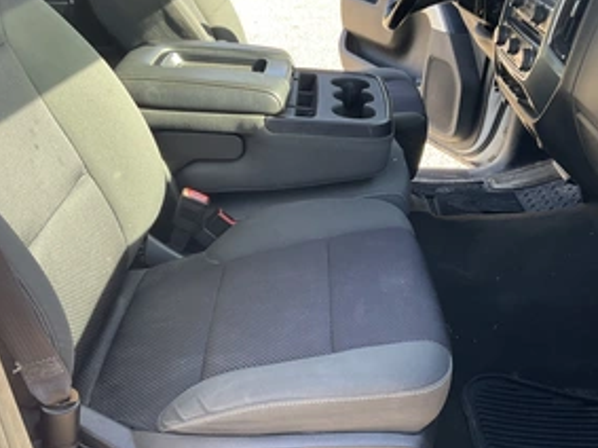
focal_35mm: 41
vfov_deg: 35.1
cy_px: 249
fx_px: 708
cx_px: 336
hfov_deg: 45.7
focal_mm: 3
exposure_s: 1/122
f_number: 1.8
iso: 40
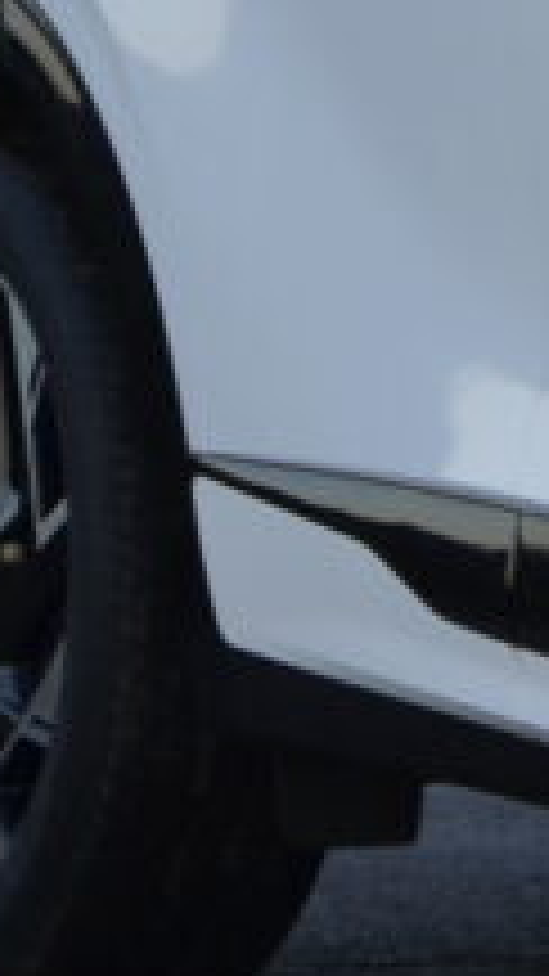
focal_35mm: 775
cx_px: 1944
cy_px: -27
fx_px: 20076
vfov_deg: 2.8
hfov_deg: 1.6
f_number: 5.6
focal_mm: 105
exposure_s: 1/125
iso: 280
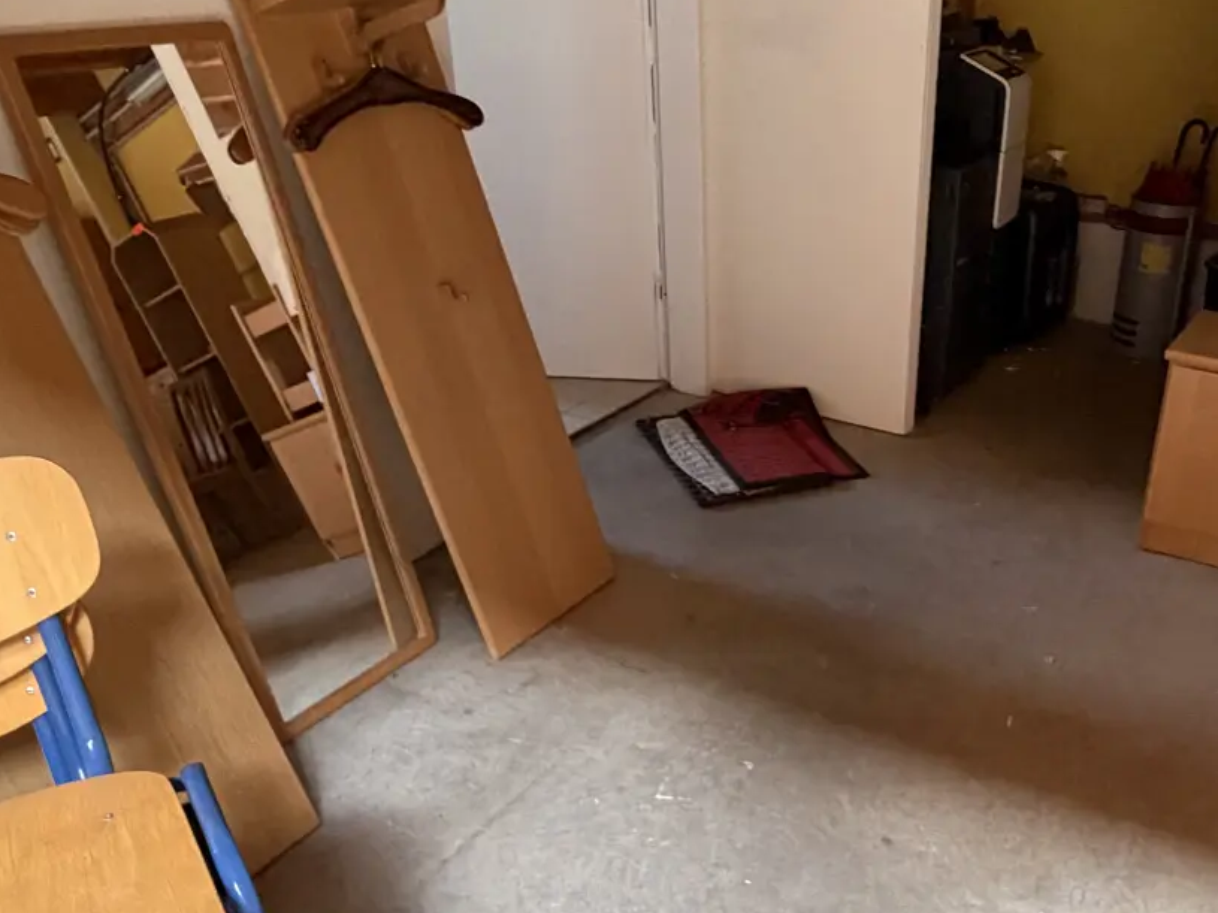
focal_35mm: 33
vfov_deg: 42.8
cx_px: 835
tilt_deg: -27.9
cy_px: 538
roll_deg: -2.1
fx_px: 1161
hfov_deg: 54.0
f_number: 2.2
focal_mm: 2.22
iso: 500
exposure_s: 1/60
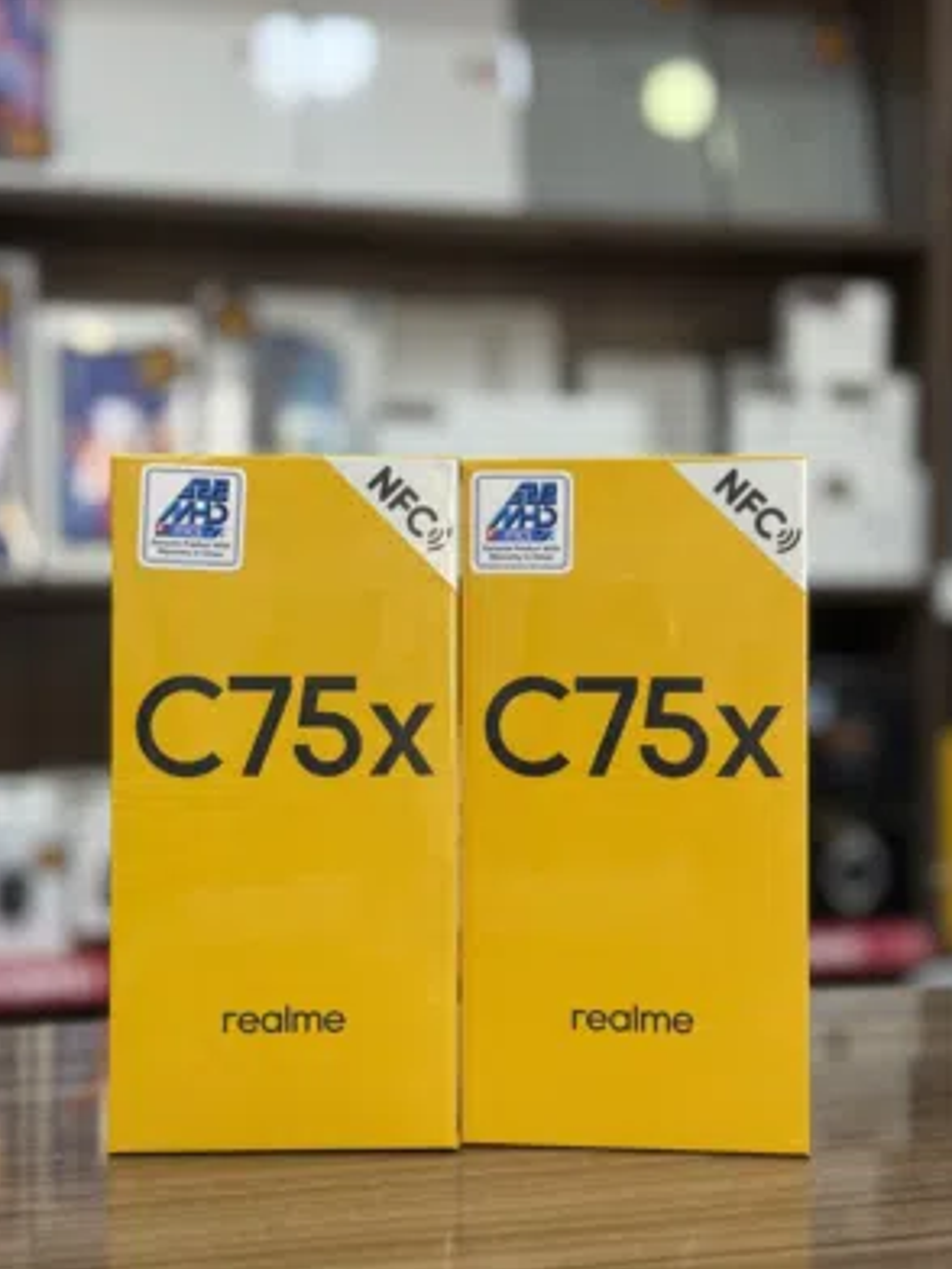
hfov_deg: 29.7
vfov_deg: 38.9
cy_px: 634
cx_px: 473
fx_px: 1797
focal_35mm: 49
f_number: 1.78
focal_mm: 6.76
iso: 50
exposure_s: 1/100
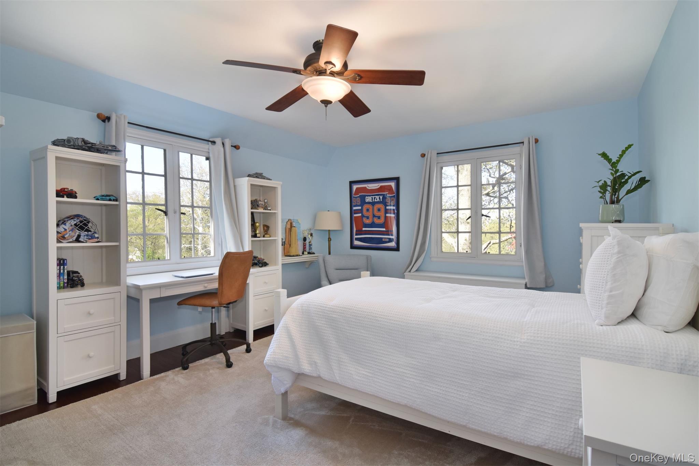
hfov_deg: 95.0
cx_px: 350
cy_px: 233
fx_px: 320
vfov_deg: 72.0
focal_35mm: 16
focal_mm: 11
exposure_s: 1/80
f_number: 11
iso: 500
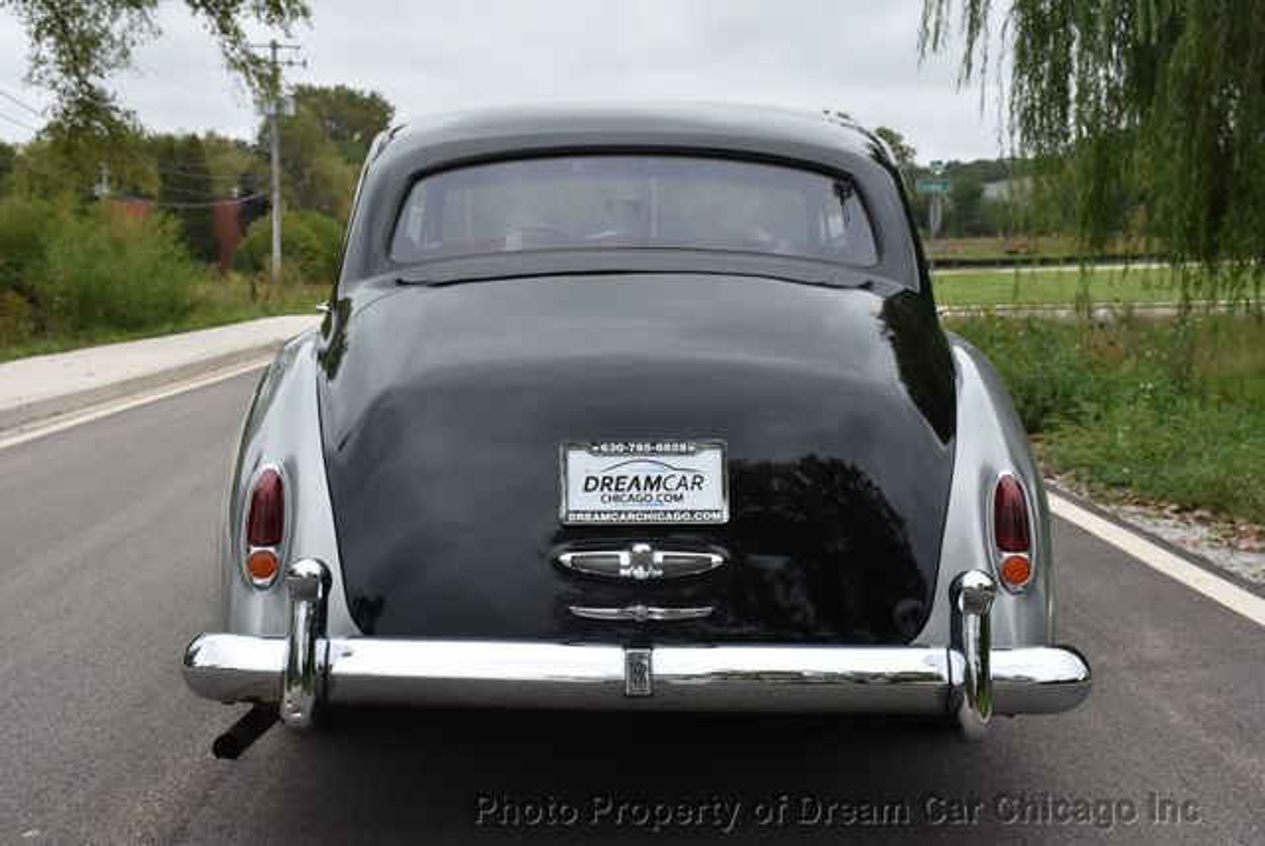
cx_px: 632
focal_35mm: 52
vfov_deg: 25.8
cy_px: 423
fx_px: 1846
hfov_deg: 37.8
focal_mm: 35
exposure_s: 1/500
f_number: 8
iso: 800
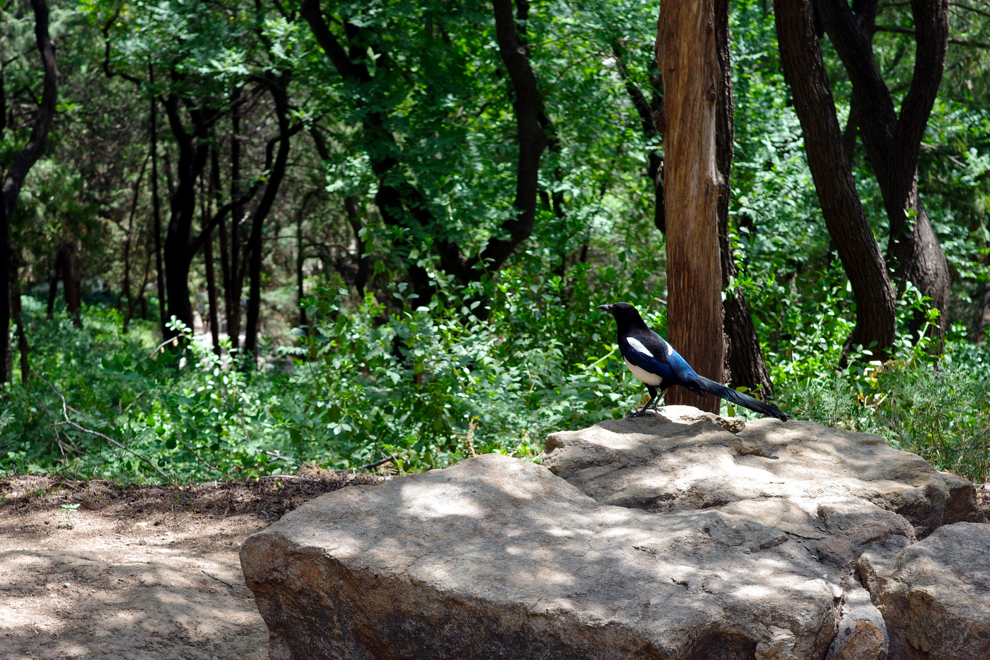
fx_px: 1100
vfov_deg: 33.4
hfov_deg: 48.5
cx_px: 495
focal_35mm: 40
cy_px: 330
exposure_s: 1/250
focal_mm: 26
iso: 200
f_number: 4
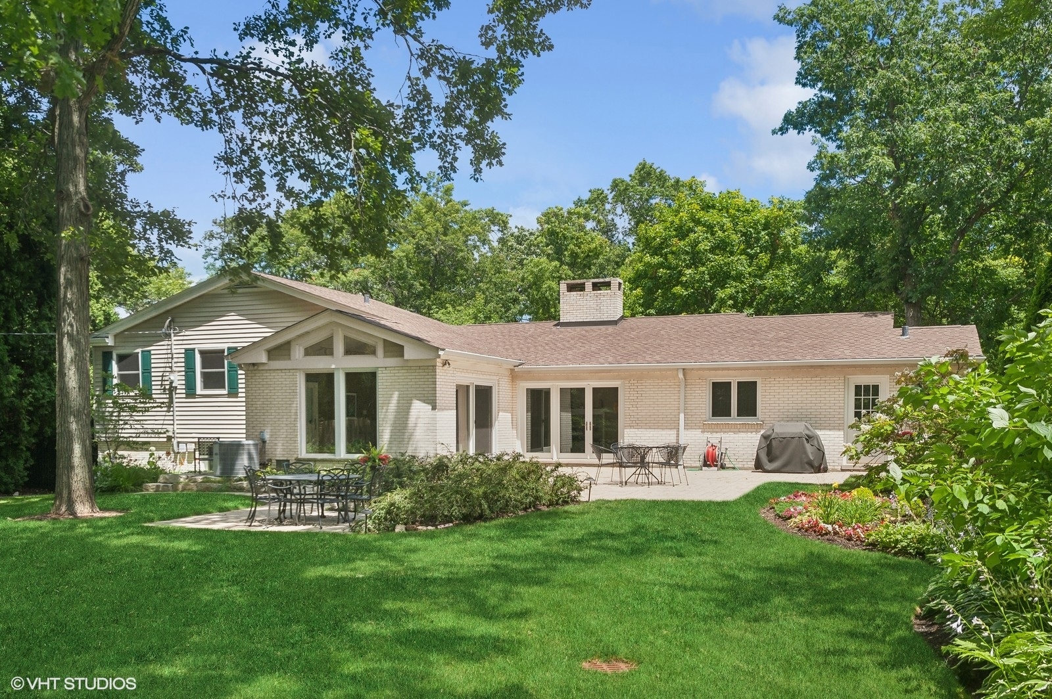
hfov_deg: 58.8
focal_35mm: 32
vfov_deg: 41.0
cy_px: 350
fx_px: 934
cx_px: 526
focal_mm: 32
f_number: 8
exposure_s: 1/320
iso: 200
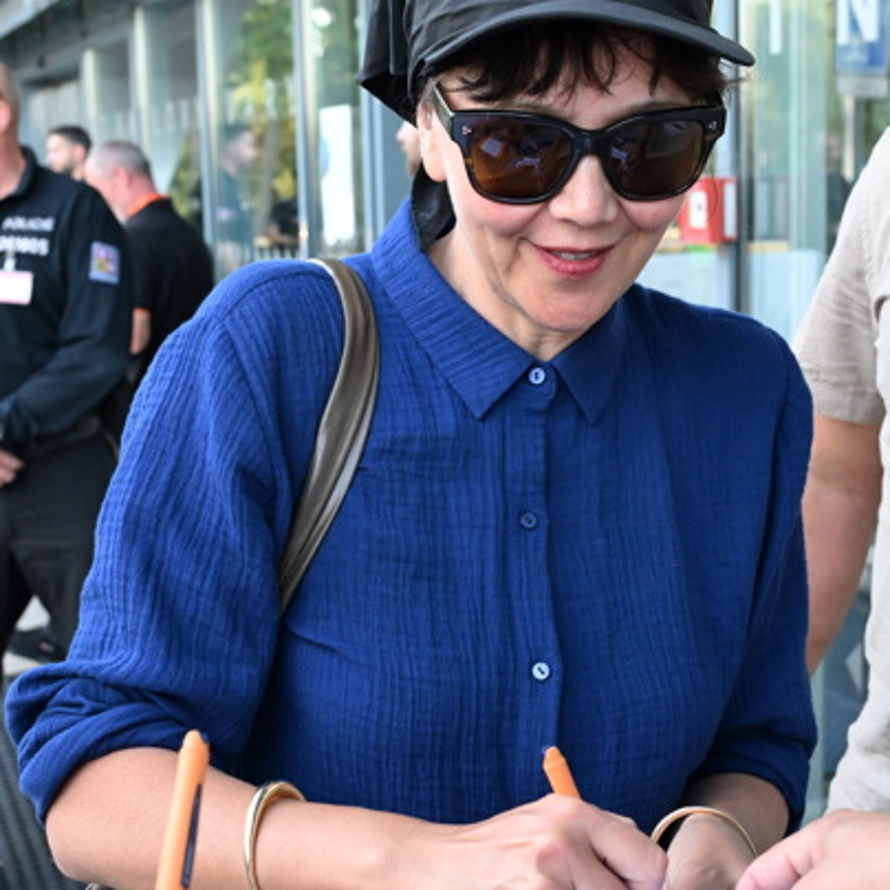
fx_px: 1774
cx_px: 438
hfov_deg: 28.2
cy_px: 427
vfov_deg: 28.2
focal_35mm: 61
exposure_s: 1/500
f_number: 5
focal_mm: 28
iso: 2500
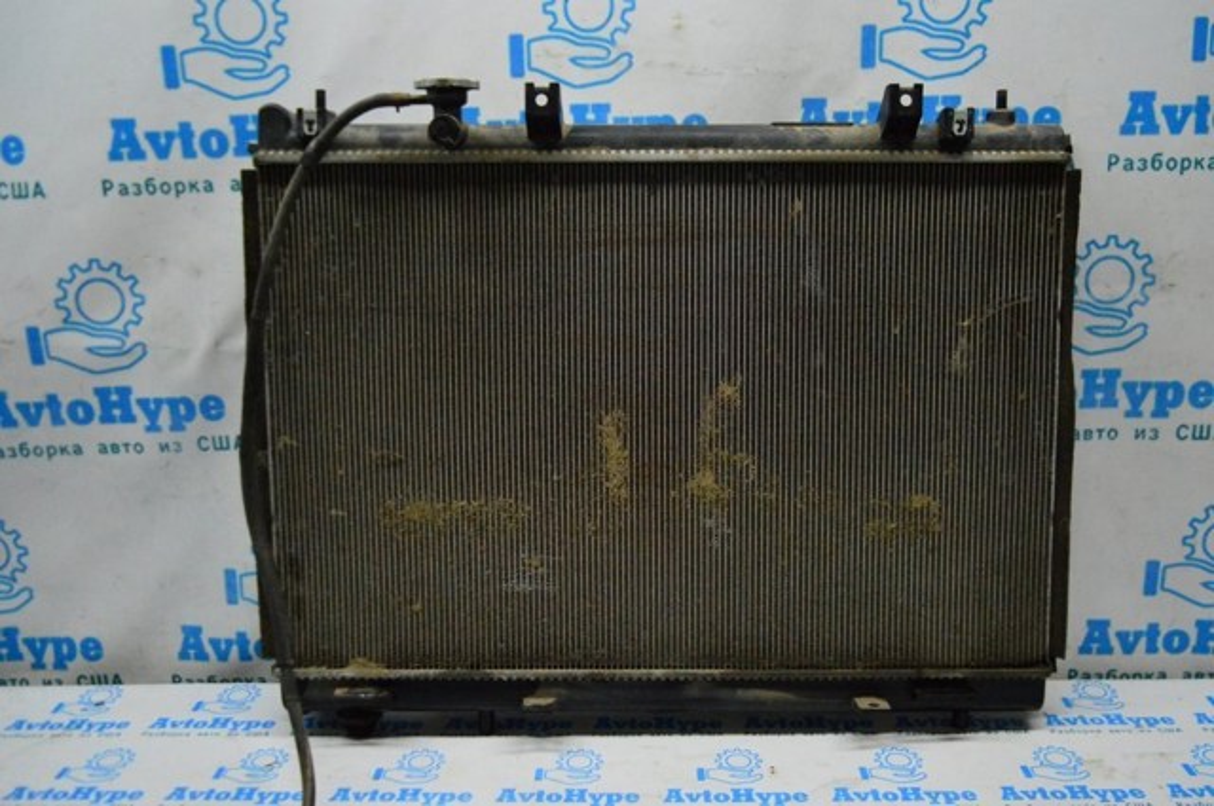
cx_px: 607
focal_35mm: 33
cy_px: 403
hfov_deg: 57.3
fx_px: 1111
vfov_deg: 39.9
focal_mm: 22
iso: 6400
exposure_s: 1/1000
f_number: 3.8
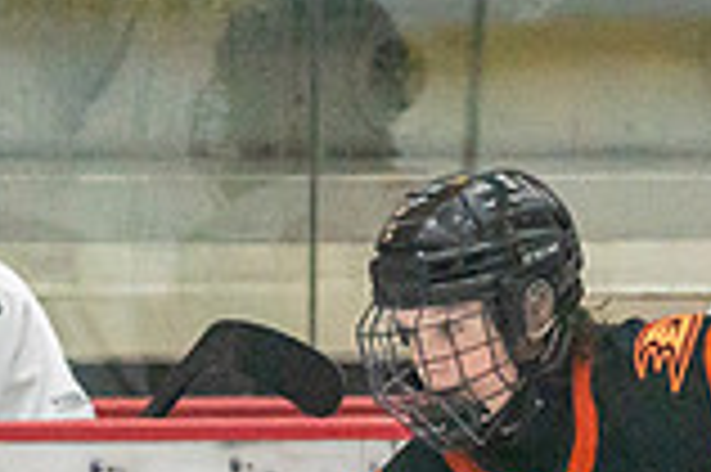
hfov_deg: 1.6
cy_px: 1176
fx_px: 25885
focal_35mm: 1312
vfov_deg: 1.0
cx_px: 463
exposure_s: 1/1250
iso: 3200
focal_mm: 200
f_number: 2.8
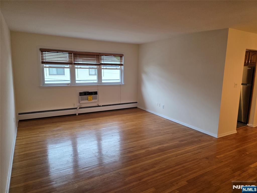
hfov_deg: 73.9
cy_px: 96
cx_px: 128
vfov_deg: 58.9
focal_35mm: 23
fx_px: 171
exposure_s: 1/120
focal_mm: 6.3
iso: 160
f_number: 1.7
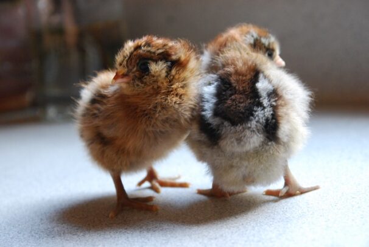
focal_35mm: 87
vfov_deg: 15.8
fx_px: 893
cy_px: 124
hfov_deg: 23.3
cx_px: 184
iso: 800
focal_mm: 58
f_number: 6.3
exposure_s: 1/13
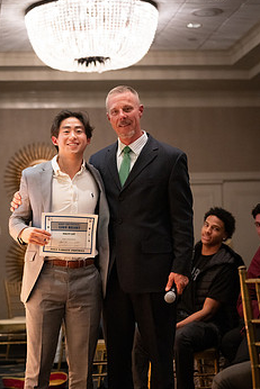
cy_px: 220
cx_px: 93
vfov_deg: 22.4
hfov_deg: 15.0
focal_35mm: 91
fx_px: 985
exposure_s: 1/320
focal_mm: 70
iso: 8000
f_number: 2.8
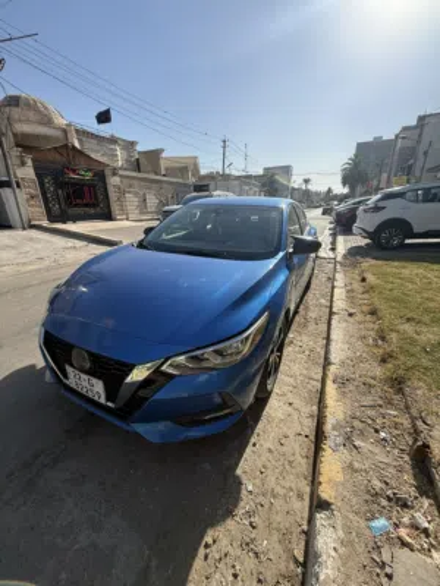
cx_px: 220
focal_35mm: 14
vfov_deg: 102.1
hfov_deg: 85.7
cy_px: 293
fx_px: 237
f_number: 2.2
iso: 64
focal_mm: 2.22
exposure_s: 1/1368
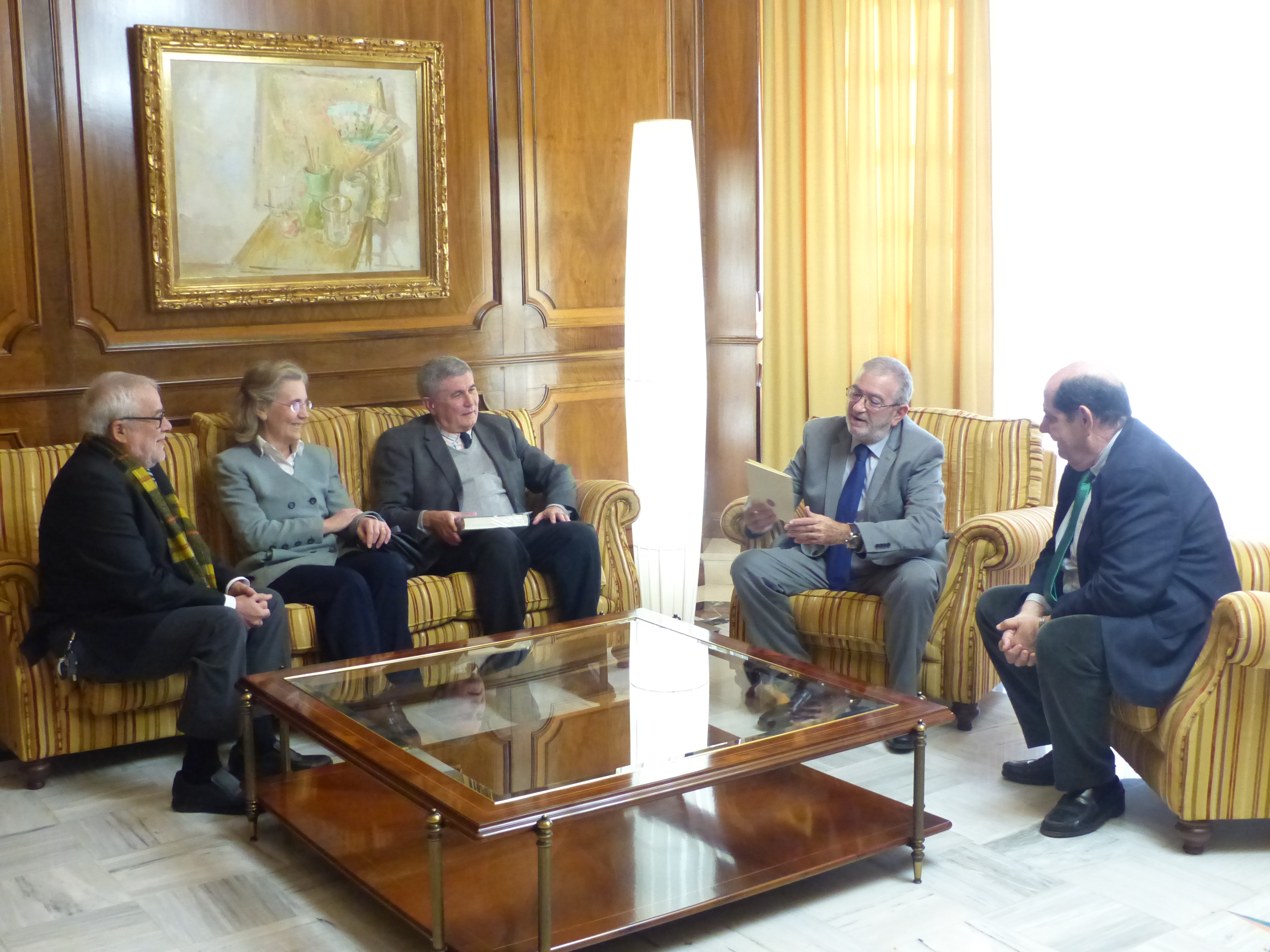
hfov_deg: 44.8
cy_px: 476
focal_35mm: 42
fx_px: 1541
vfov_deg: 34.3
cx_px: 635
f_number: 2.8
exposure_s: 1/80
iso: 800
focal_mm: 7.6
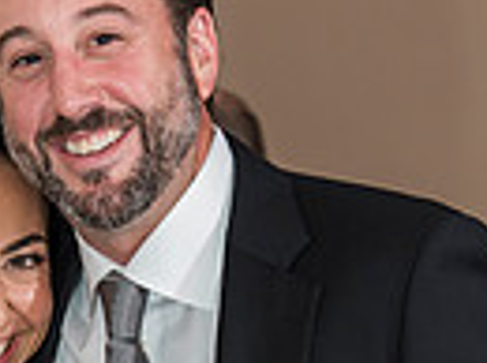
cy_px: 565
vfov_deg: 9.0
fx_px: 2247
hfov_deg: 12.3
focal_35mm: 160
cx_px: 49
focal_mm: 48
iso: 800
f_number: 3.5
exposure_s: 1/100
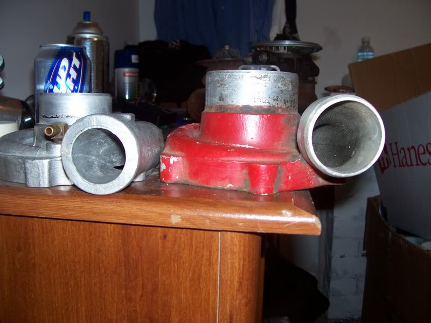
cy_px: 162
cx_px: 216
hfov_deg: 54.0
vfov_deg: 41.8
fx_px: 423
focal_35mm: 34
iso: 80
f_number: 2.7
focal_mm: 5.6
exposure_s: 1/64
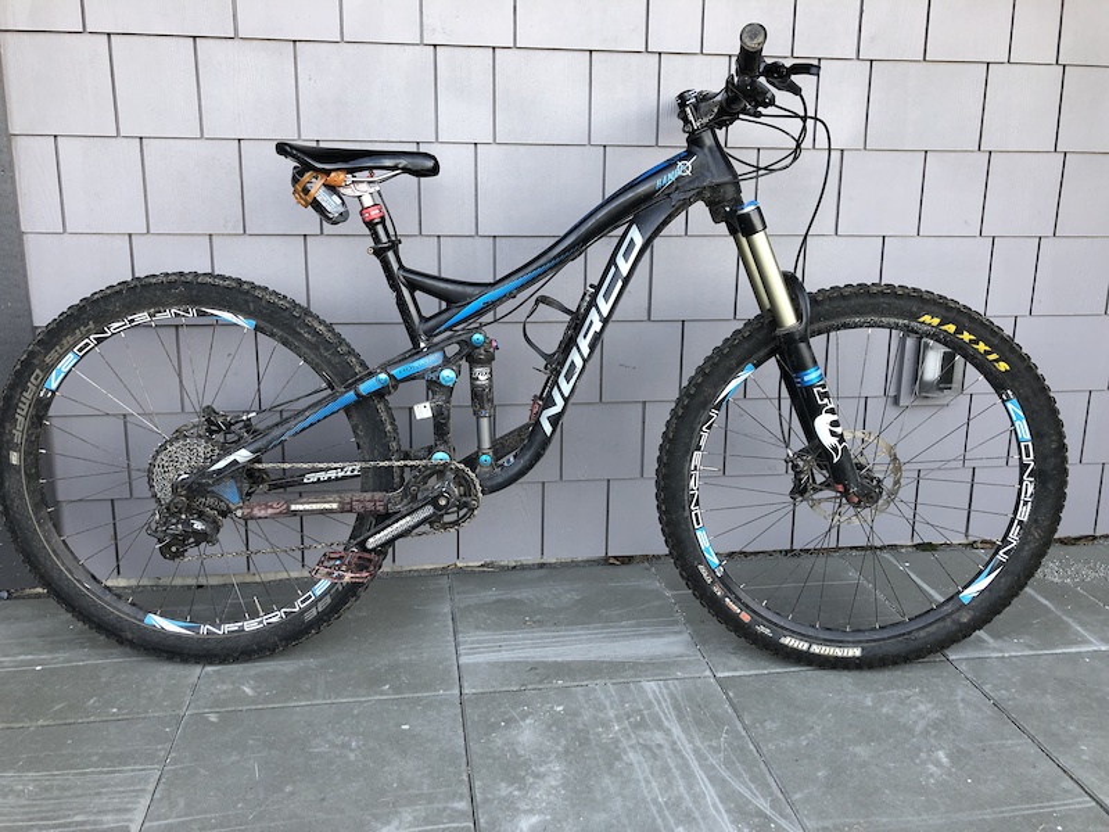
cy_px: 416
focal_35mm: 28
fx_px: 897
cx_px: 554
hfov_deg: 63.4
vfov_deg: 49.7
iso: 25
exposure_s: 1/120
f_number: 1.8
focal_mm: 3.99
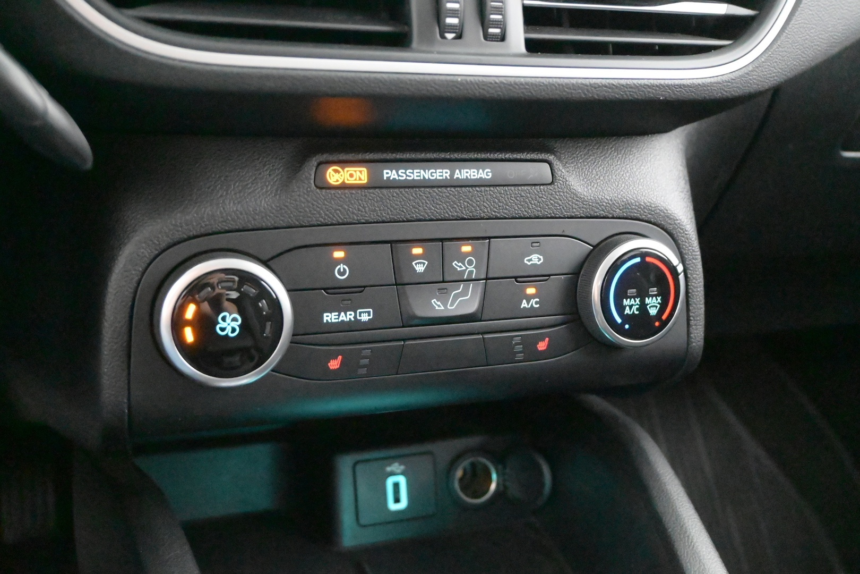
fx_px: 878
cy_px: 287
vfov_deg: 36.2
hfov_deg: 52.2
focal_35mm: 37
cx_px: 430
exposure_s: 1/40
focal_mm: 24.5
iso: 28800
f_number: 4.2
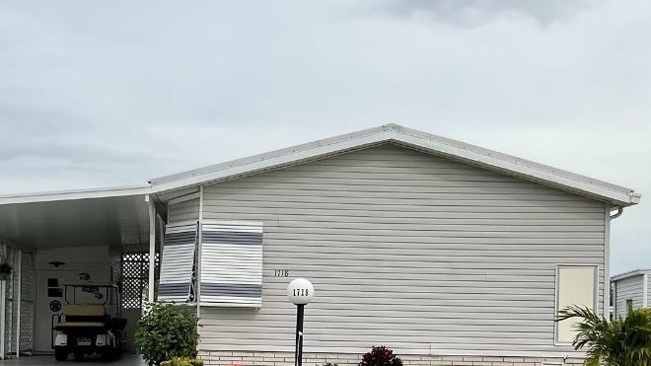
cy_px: 313
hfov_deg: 41.9
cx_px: 261
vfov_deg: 23.9
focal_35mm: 49
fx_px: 846
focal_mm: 3
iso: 16
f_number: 1.8
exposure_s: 1/2227
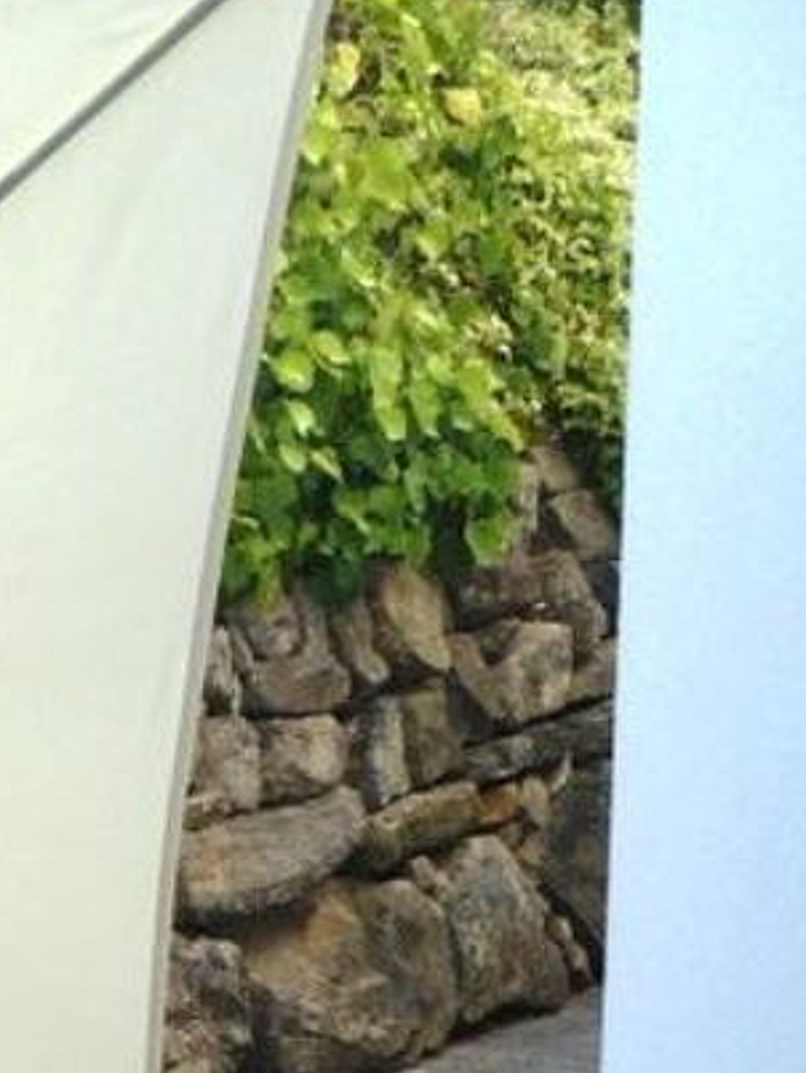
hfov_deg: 12.2
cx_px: -363
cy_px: 1614
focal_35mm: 116
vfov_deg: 15.6
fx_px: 3597
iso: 100
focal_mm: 5.8
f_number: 2.8
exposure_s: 1/400
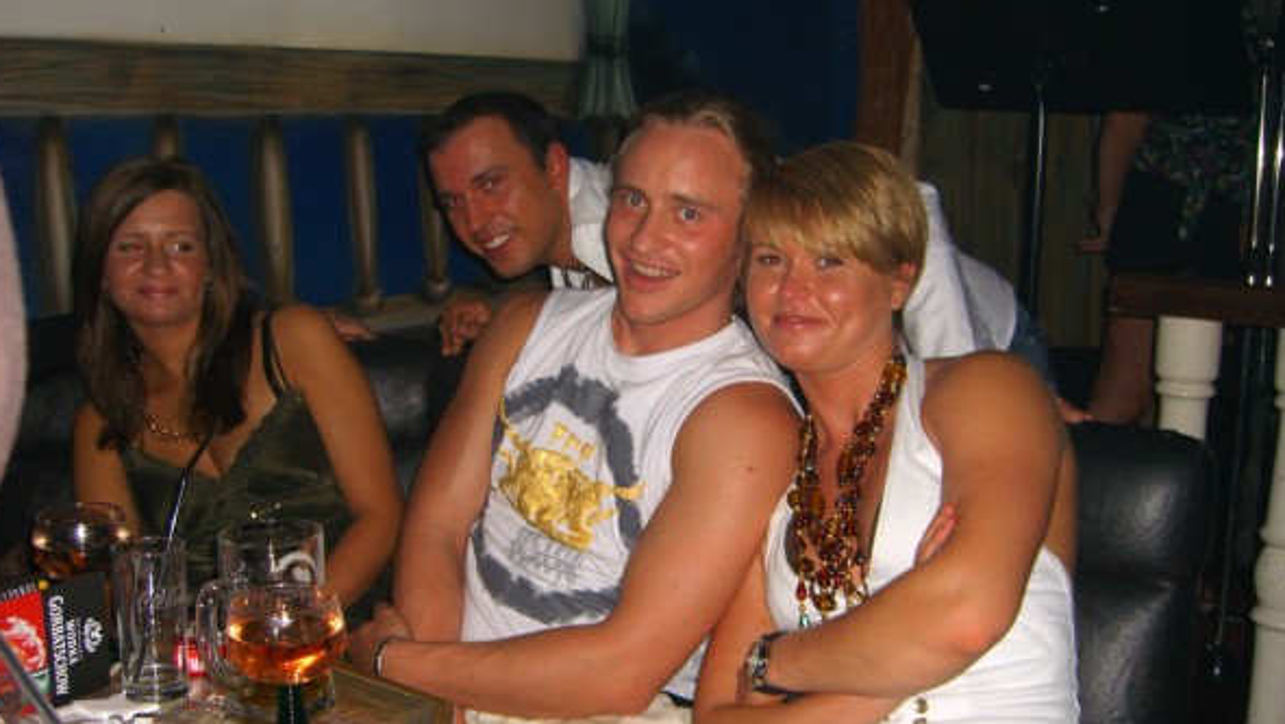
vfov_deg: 28.3
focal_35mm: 42
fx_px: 1432
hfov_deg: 48.3
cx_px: 639
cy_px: 435
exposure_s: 1/60
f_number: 2.8
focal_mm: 7.9
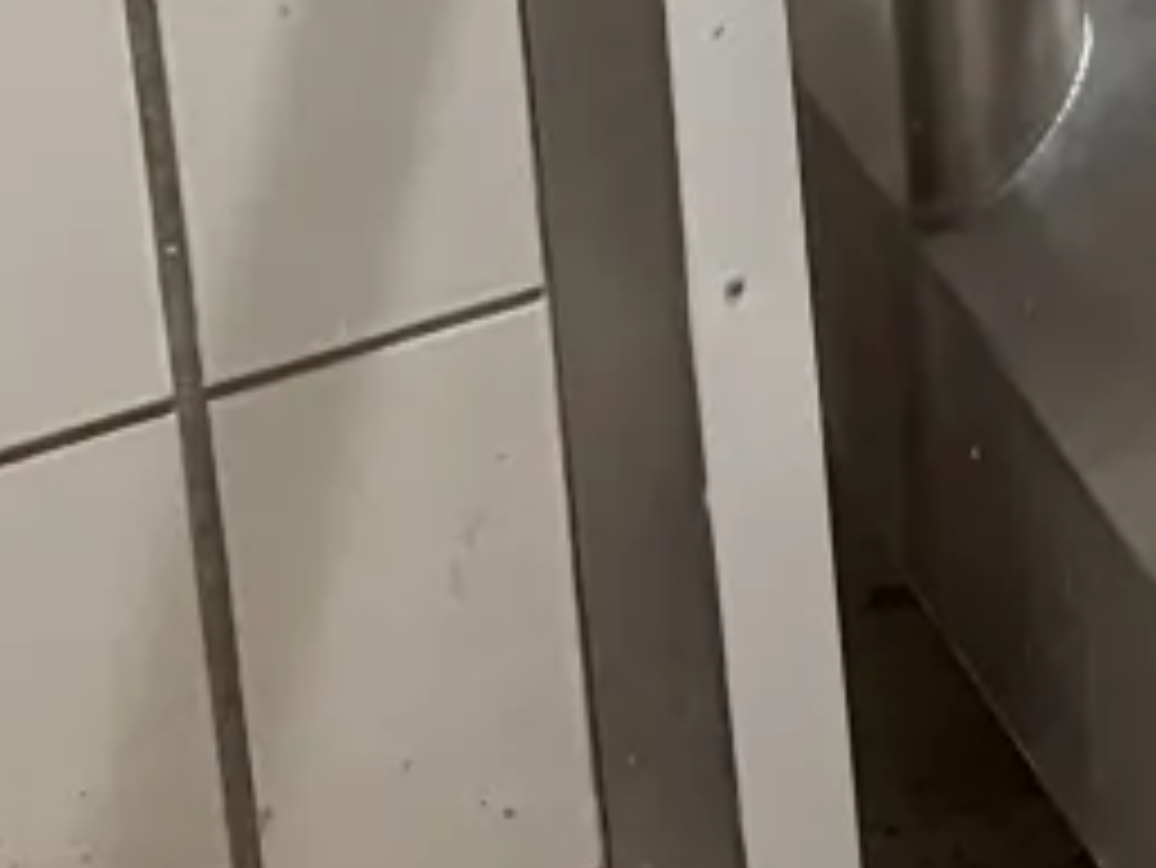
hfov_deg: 9.4
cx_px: 2406
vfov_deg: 7.3
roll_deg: -1.0
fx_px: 6482
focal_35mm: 194
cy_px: -1030
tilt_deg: -20.6
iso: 200
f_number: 1.6
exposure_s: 1/60
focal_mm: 5.96
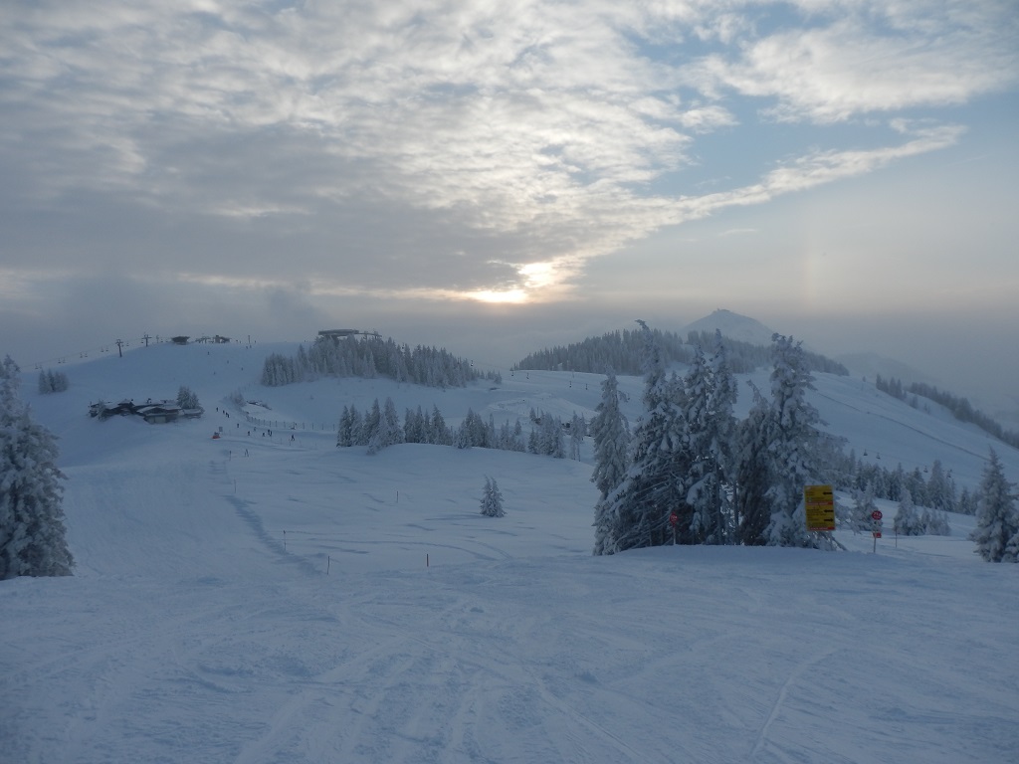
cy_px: 382
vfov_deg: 54.9
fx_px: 736
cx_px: 510
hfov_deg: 69.4
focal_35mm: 25
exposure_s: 1/1000
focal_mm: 4.5
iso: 80
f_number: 3
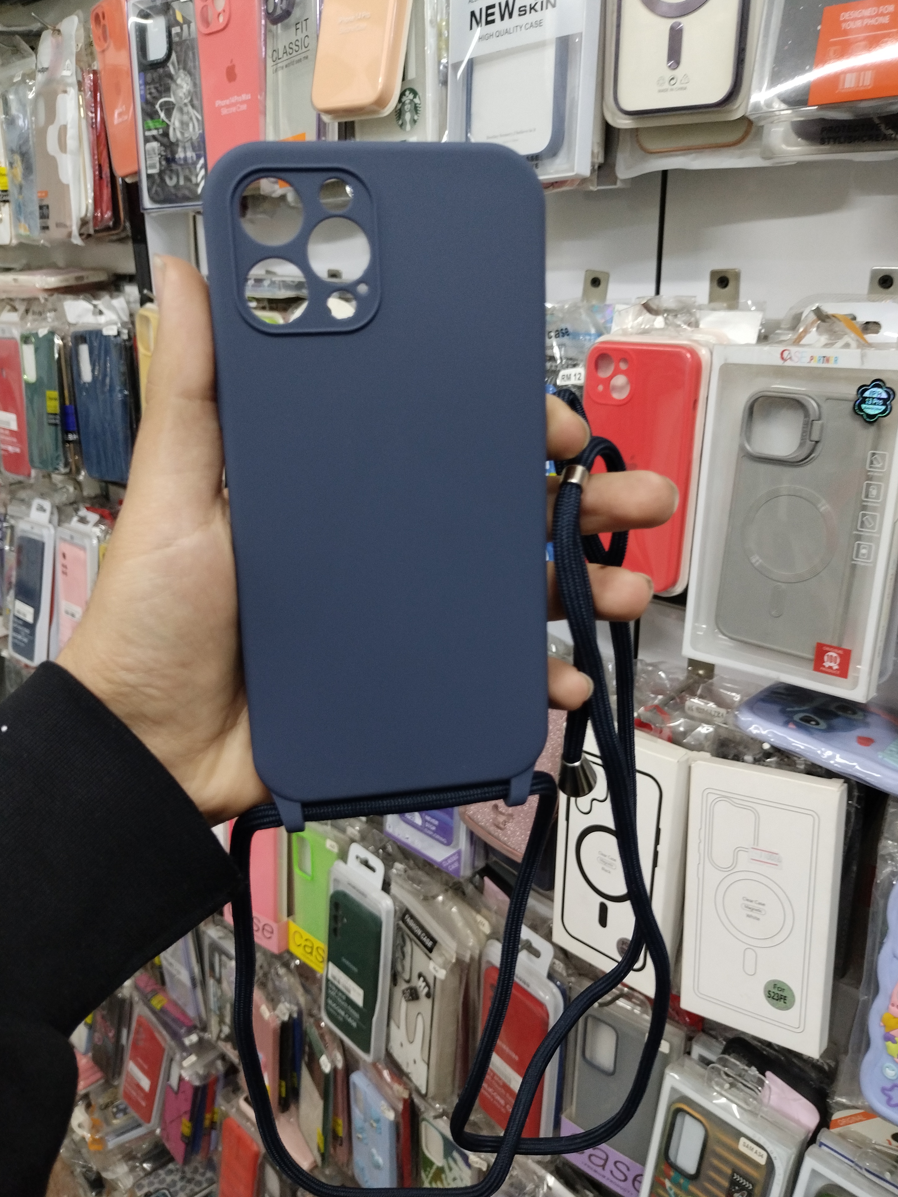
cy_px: 605
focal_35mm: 27
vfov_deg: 65.3
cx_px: 451
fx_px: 934
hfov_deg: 51.4
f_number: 1.8
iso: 250
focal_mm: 4.7
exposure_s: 1/50
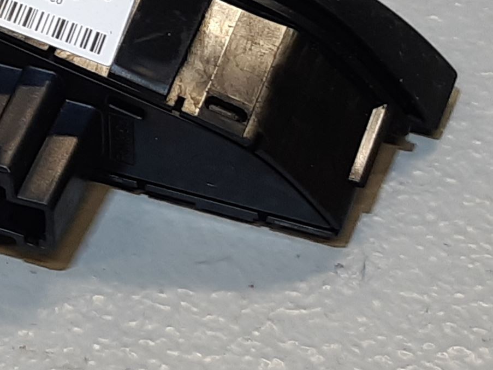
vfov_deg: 24.2
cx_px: 39
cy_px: 49
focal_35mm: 59
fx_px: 840
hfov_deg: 31.0
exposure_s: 1/60
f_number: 1.7
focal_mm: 3.93
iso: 40
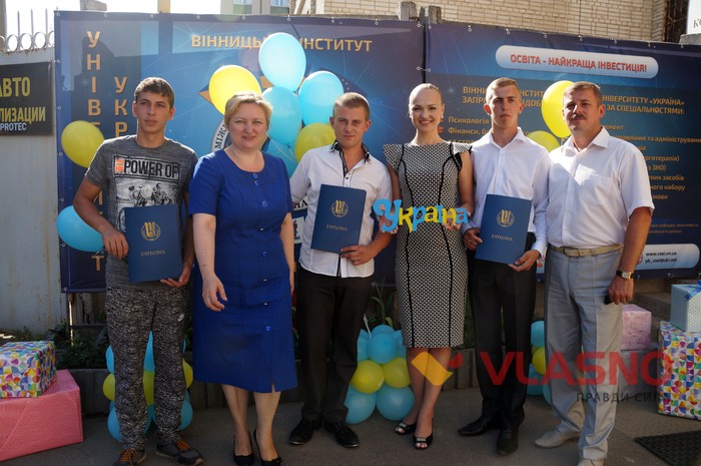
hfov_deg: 62.0
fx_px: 583
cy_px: 233
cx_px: 350
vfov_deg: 43.5
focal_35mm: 30
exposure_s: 1/160
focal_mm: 20
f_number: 6.3
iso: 100
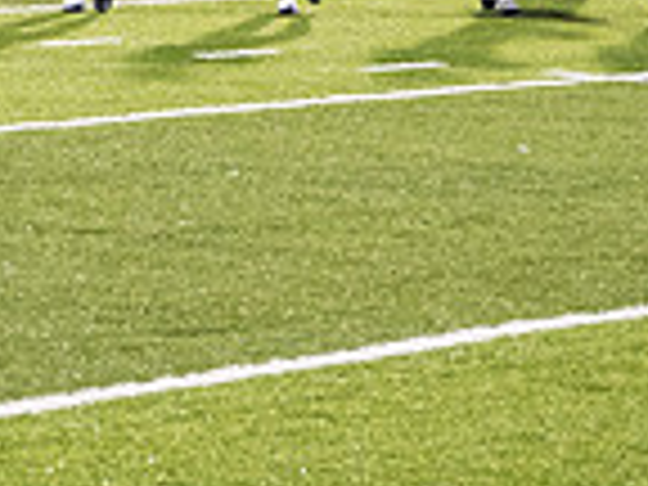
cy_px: -344
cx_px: -328
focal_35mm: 272
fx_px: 5092
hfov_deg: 7.2
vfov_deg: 5.4
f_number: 5.6
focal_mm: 70
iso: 5000
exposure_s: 1/200
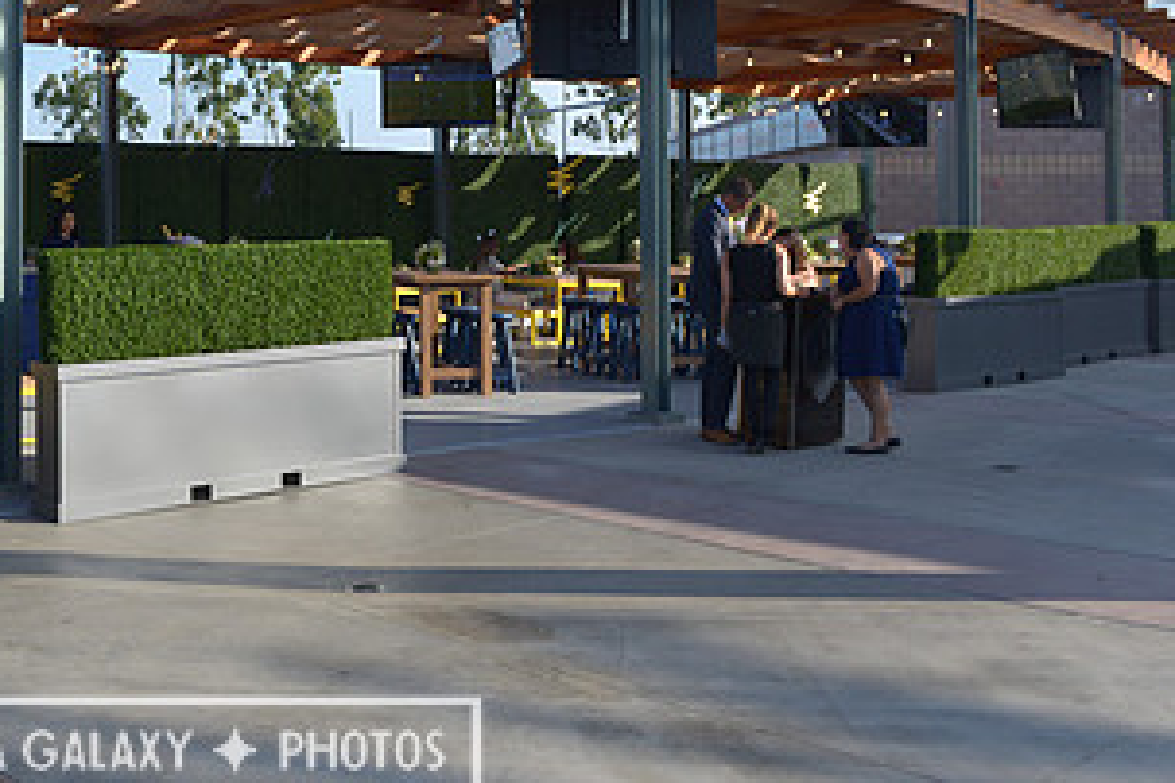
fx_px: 1501
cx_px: 206
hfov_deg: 40.6
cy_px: 169
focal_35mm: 46
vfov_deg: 28.7
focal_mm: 24
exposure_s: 1/1000
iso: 200
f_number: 4.5
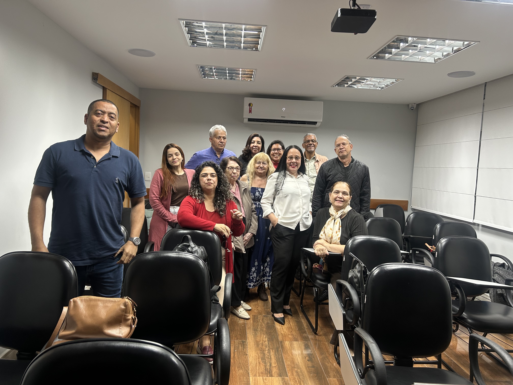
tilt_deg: -4.0
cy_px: 192
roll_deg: -2.3
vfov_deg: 53.1
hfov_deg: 67.3
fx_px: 385
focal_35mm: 26
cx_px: 256
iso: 100
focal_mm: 5.7
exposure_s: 1/60
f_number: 1.5
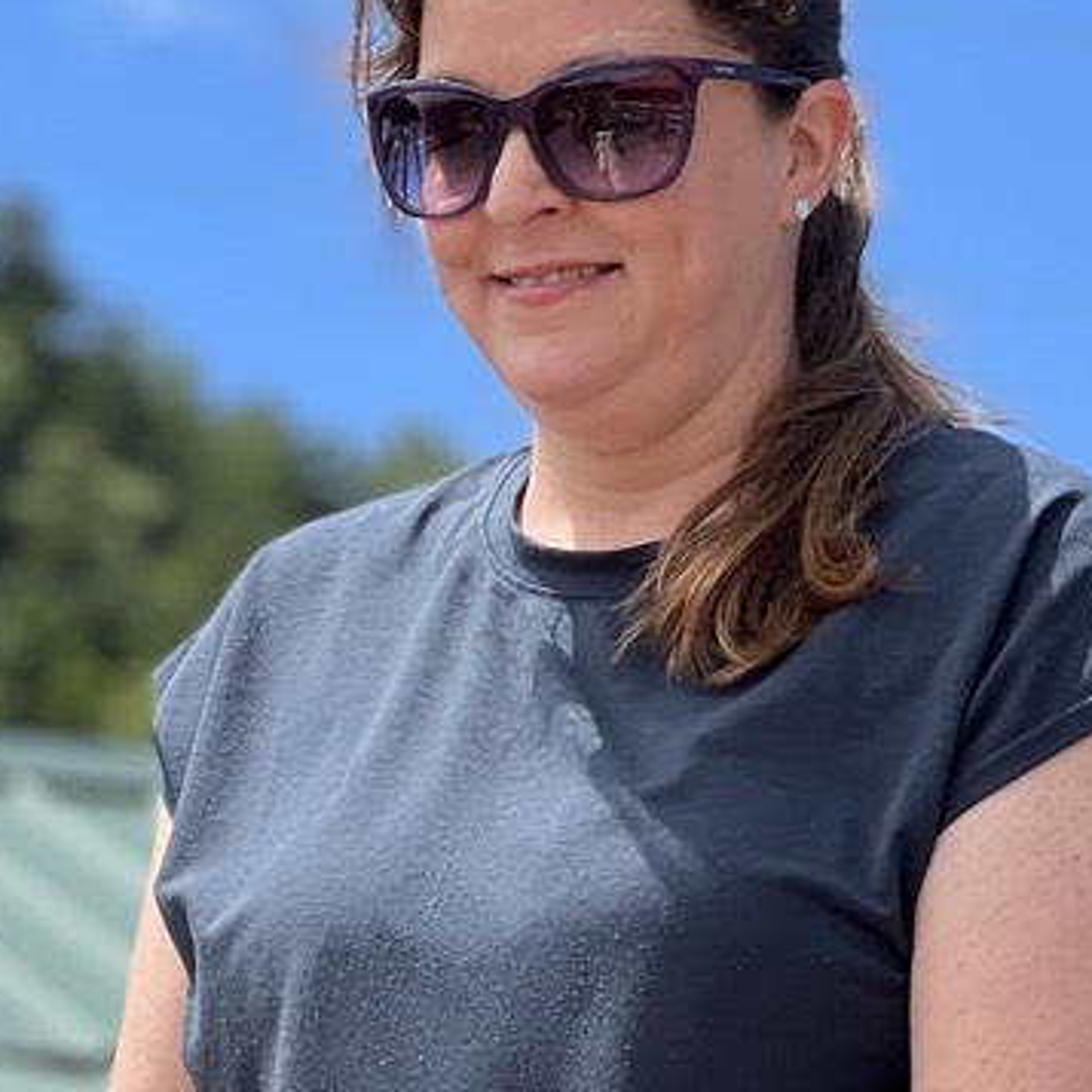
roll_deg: +0.1
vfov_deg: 7.6
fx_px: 8173
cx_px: -64
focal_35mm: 229
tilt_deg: +4.5
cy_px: 1459
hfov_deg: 7.6
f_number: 2.8
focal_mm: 9
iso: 32
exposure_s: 1/438
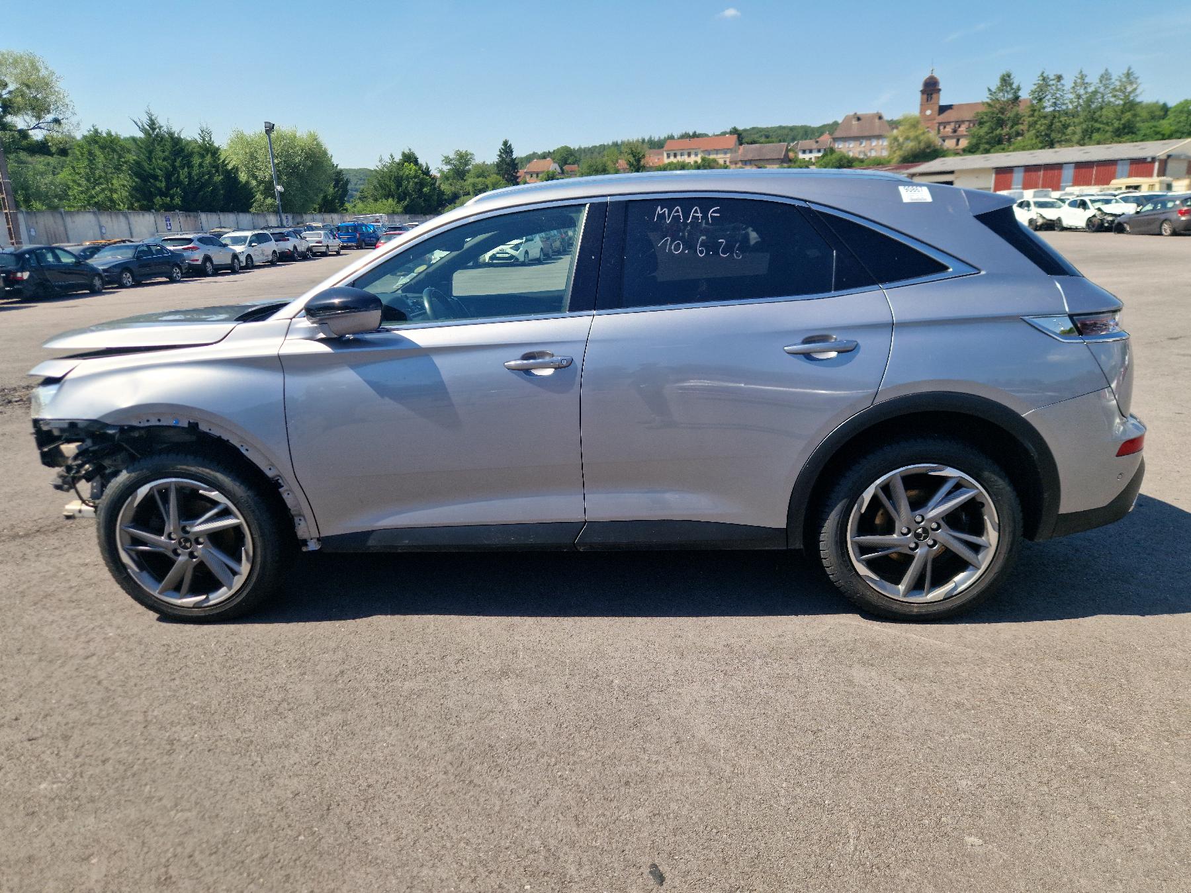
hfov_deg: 73.9
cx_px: 596
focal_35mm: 23
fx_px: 791
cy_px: 446
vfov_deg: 58.9
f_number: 1.8
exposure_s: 1/1111
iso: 50
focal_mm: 5.4
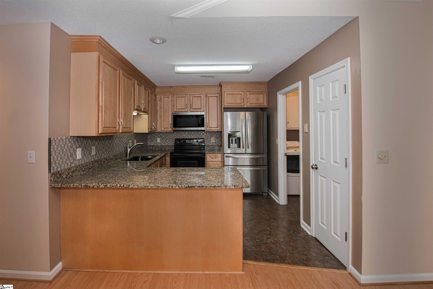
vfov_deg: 73.7
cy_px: 144
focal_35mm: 16
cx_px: 216
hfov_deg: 96.7
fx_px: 192
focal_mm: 16
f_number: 5
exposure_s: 1/250
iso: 1600
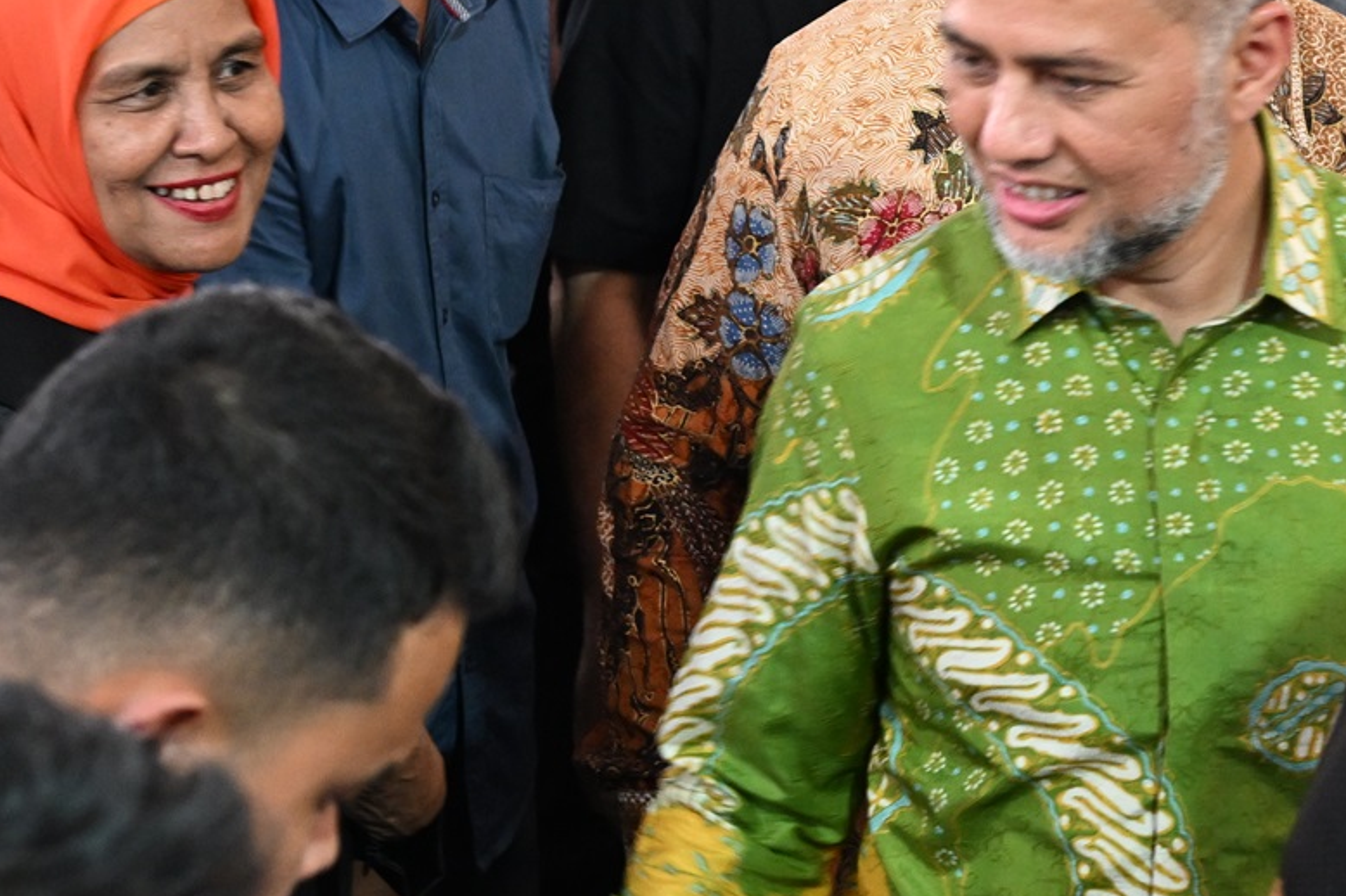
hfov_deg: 12.8
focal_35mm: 160
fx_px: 5979
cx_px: 1092
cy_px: 56
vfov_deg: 8.5
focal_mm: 56
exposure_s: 1/60
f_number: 4.5
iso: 3200
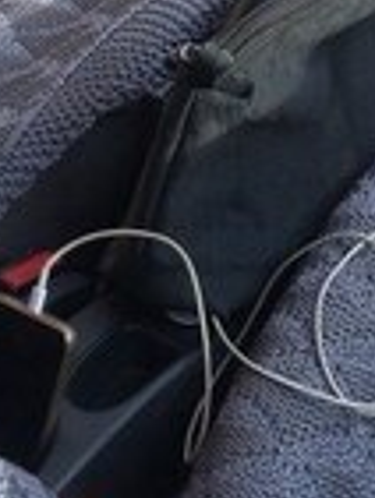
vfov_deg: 17.0
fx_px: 1471
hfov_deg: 14.0
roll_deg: -1.1
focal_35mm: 102
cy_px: -290
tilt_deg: -27.2
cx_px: 488
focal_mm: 4.15
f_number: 2.2
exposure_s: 1/272
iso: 32
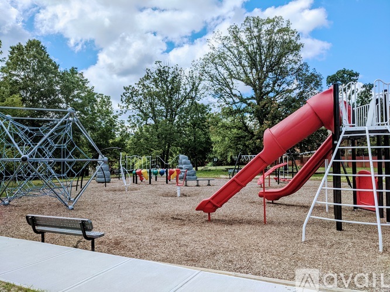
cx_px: 195
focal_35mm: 27
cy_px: 146
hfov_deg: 65.3
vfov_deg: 51.3
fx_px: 304
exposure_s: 1/4695
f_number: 1.73
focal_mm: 4.38
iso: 57
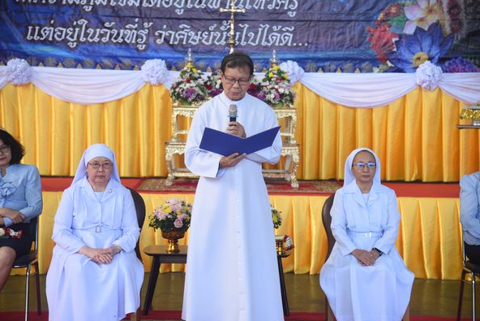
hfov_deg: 24.5
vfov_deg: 16.5
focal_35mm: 83
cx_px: 242
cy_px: 162
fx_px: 1107
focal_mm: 82
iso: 800
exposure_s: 1/250
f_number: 4
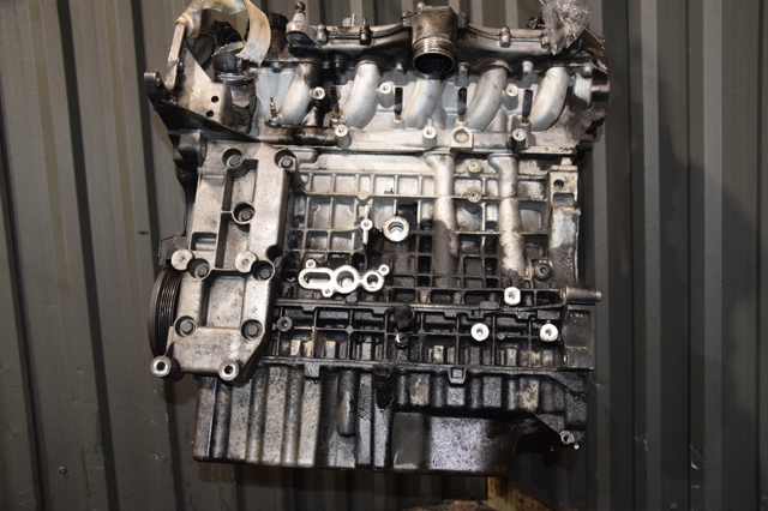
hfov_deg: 57.2
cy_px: 256
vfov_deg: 39.9
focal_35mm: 33
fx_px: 704
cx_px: 384
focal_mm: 22
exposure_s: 1/60
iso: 800
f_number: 5
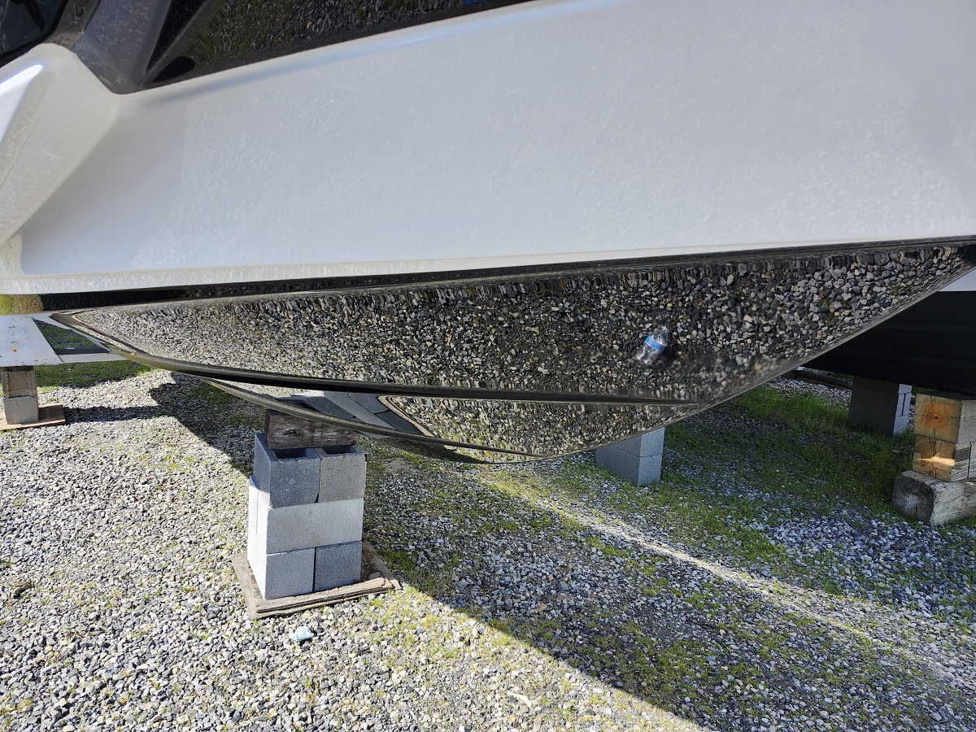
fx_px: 648
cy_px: 366
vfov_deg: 58.9
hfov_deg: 73.9
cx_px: 488
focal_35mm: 23
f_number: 1.8
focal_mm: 5.54
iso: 25
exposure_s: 1/569
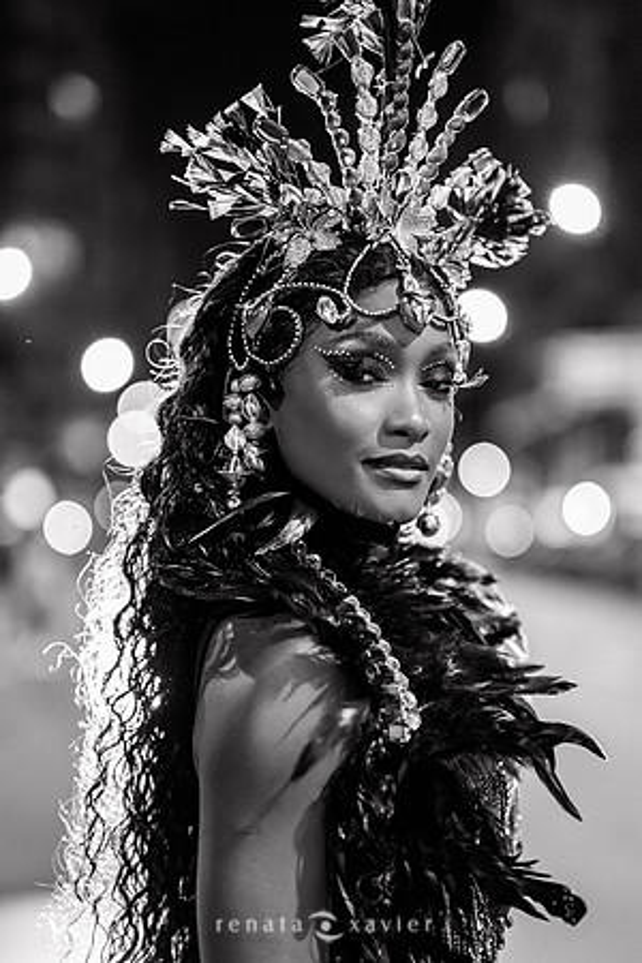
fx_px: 2006
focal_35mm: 75
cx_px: 321
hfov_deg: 18.2
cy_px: 482
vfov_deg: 27.0
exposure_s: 1/320
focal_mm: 50
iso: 2000
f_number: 1.2
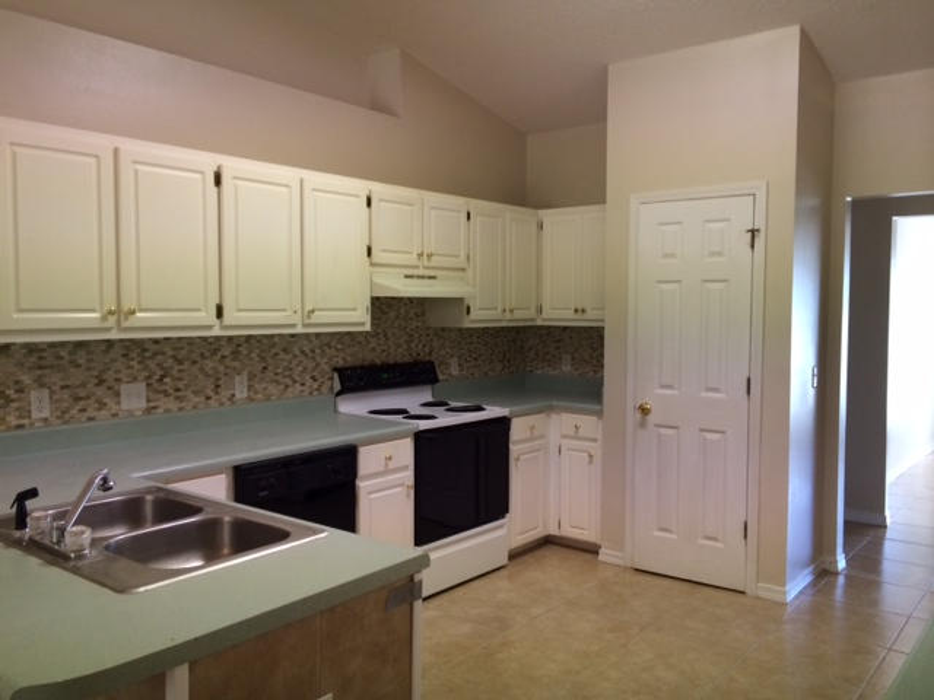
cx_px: 467
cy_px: 350
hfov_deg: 60.0
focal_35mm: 30
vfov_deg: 46.8
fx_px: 809
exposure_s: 1/30
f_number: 2.2
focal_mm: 4.12
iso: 64
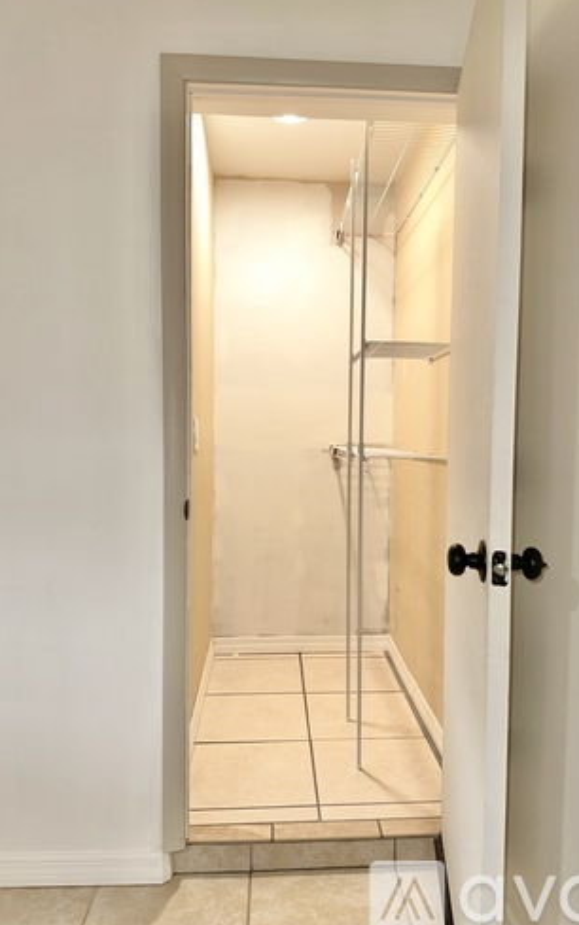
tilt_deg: -2.0
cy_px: 463
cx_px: 321
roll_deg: -1.9
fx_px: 656
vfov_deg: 70.4
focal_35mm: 26
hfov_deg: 47.6
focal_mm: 6.86
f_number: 1.78
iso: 80
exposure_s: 1/35
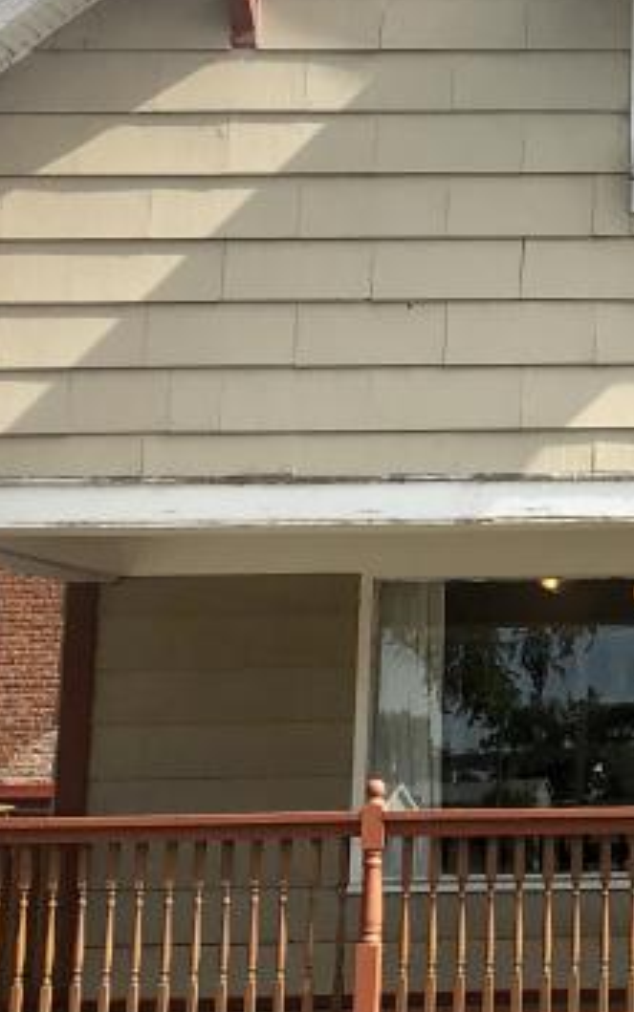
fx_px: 2375
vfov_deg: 24.0
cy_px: 393
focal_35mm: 86
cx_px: 1070
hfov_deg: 13.9
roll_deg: +1.4
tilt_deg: +11.6
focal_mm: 3.99
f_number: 1.8
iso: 20
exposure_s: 1/1779
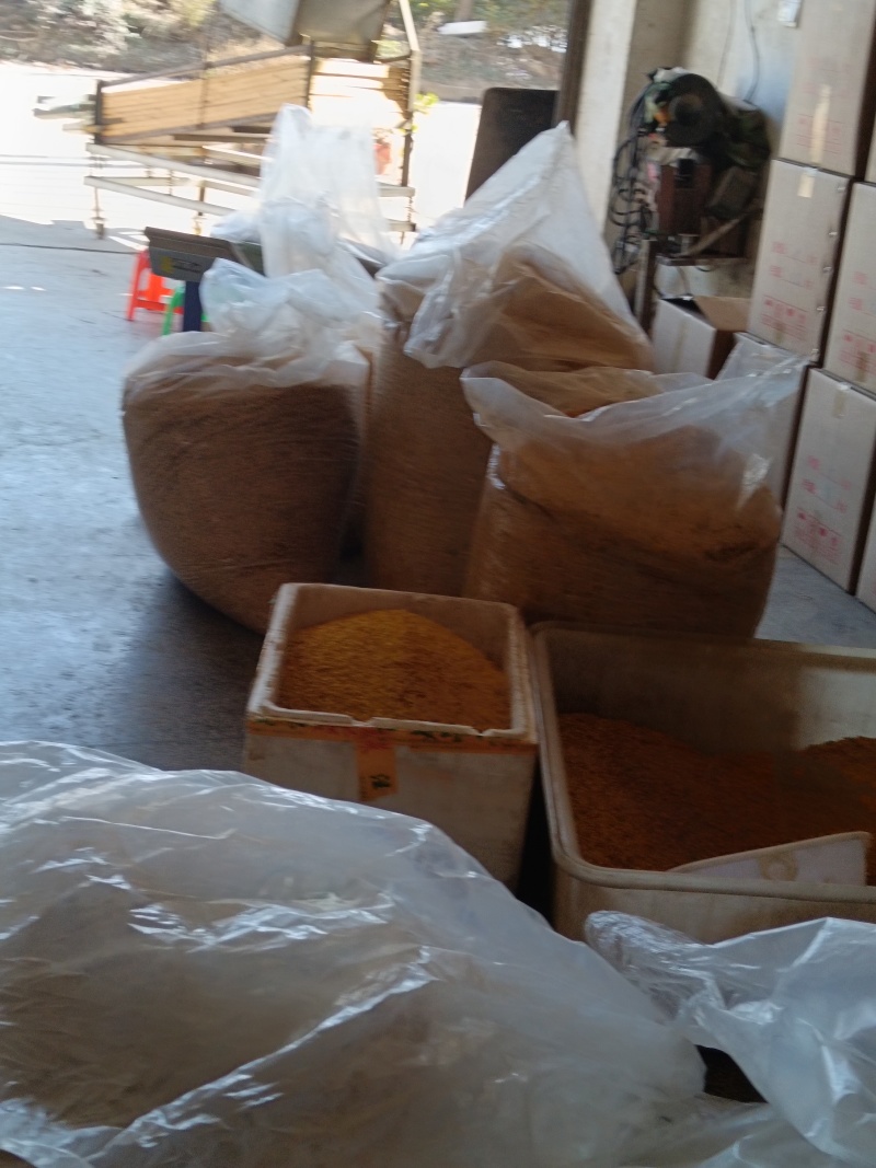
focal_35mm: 53
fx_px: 1789
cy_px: 584
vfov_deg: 36.2
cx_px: 438
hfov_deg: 27.5
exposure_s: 1/60
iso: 225
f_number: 1.8
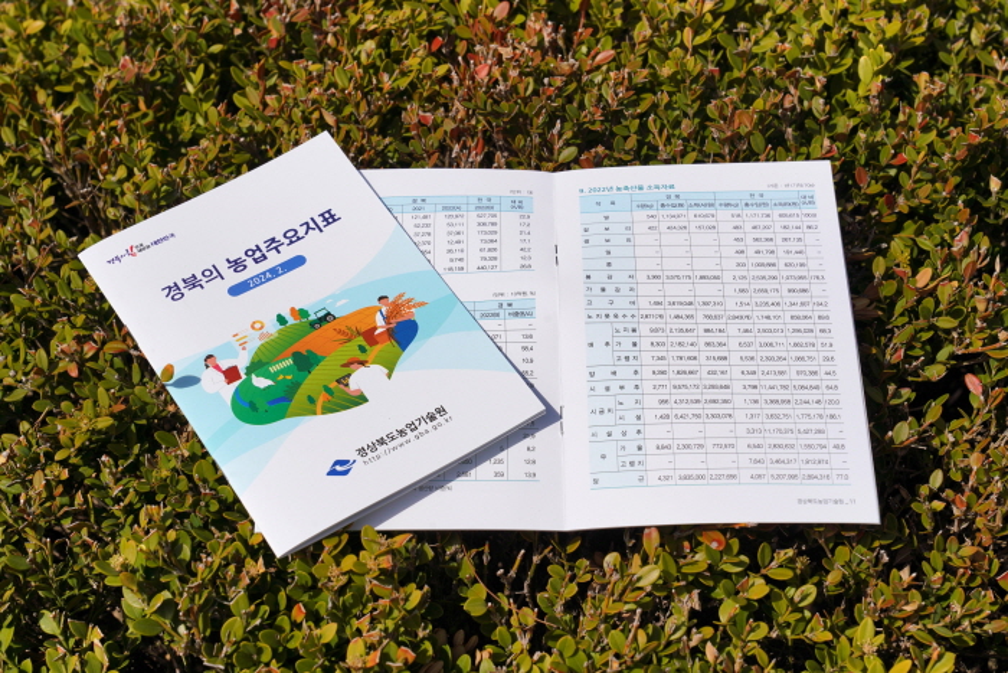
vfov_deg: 19.5
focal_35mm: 70
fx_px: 1960
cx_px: 504
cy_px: 336
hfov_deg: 28.8
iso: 100
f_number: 11
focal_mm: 70
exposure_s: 1/640
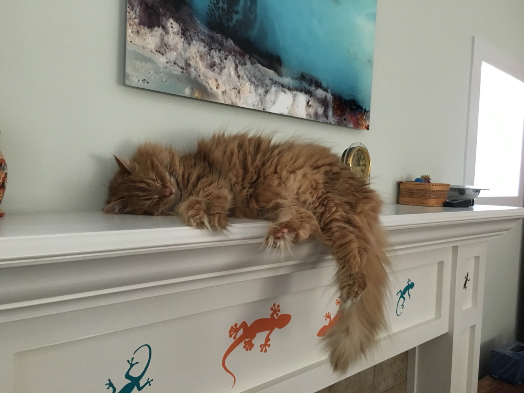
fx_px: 439
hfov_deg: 61.7
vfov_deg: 48.2
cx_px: 262
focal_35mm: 29
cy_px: 196
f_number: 2.2
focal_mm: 4.15
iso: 200
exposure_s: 1/30
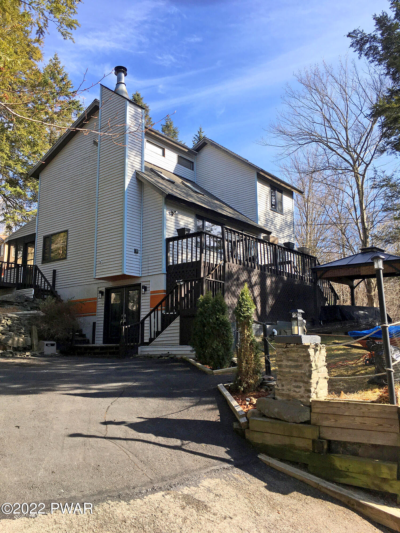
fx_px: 447
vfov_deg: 61.7
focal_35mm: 29
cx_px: 200
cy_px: 266
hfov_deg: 48.2
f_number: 2.2
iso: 25
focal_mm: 4.15
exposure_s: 1/615
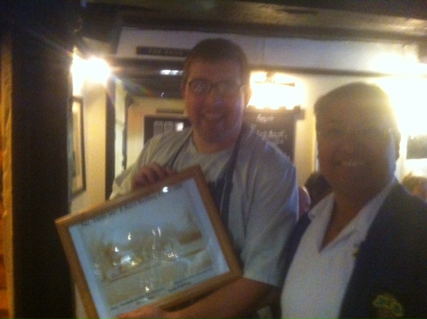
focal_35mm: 35
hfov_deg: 52.7
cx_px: 214
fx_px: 431
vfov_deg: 40.6
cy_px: 160
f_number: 2.8
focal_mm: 3.85
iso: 1000
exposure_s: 1/15
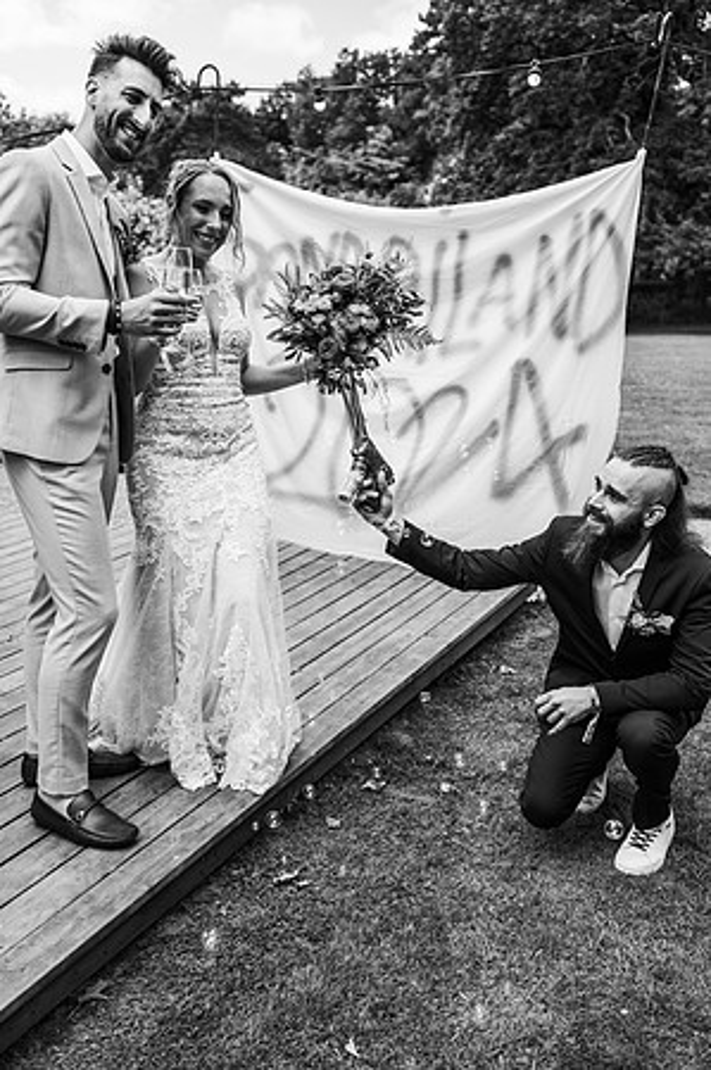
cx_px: 356
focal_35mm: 35
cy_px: 535
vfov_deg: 54.5
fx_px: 1039
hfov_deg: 37.8
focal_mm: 35
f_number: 2.8
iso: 100
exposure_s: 1/1000
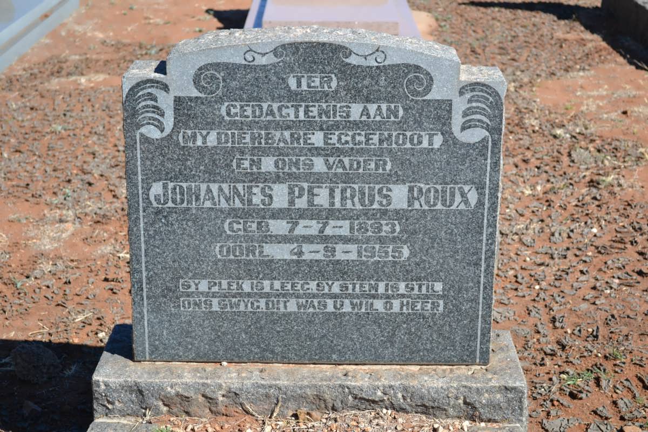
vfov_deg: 20.6
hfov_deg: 30.5
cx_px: 324
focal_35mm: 66
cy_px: 216
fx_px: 1188
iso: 160
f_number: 5.6
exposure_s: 1/125
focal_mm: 44
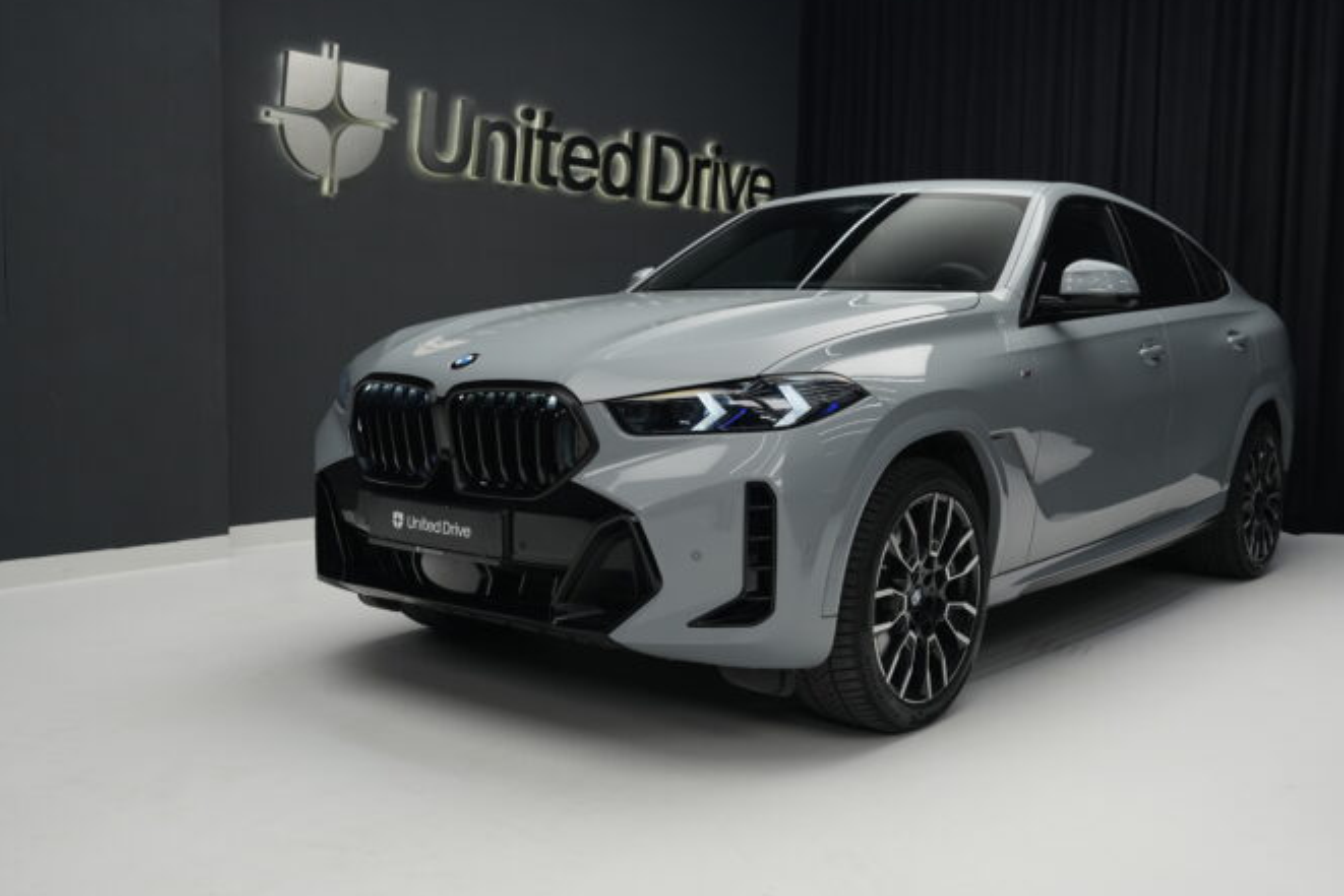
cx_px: 762
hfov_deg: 53.0
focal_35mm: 36
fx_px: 1344
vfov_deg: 36.9
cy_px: 441
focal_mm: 31
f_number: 4
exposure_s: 1/40
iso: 500
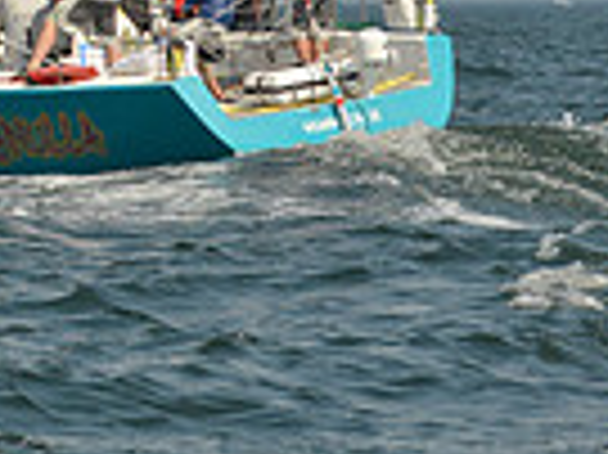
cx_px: -254
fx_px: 5072
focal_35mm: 289
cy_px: -832
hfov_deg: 6.8
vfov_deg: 4.9
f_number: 8
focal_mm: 70
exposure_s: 1/1250
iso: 200
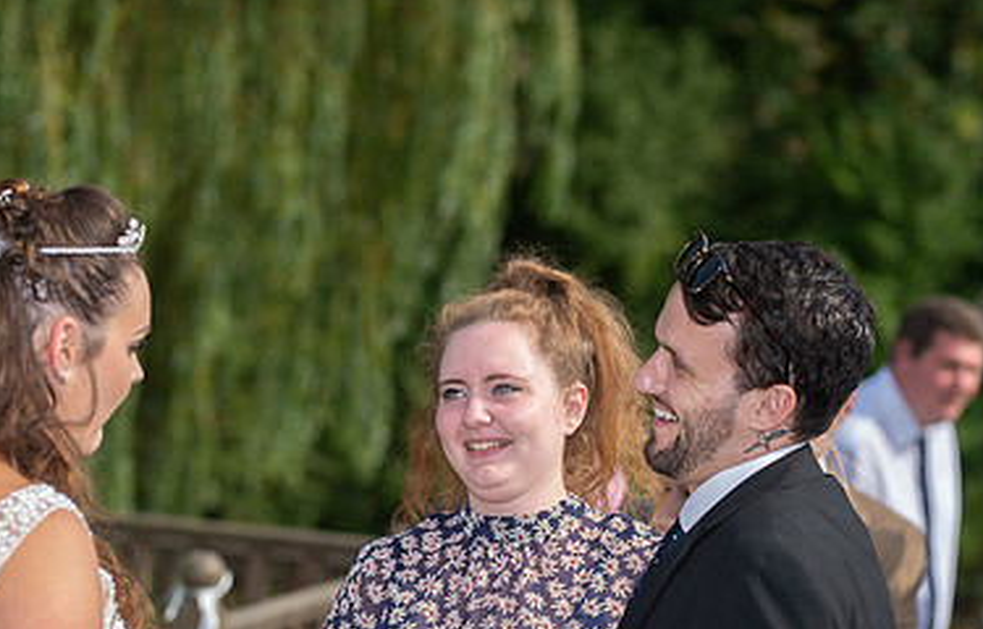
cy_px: 459
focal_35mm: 133
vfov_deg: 10.0
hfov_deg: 15.6
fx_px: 3587
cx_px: 493
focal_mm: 85
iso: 100
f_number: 2.8
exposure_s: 1/1250
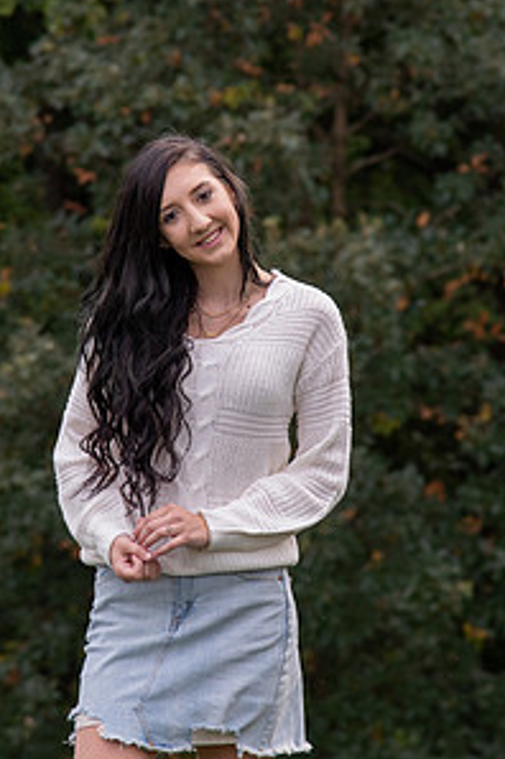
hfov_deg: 4.6
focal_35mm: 299
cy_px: 327
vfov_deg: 6.9
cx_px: 216
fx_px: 6306
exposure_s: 1/400
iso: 400
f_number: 5
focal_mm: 120
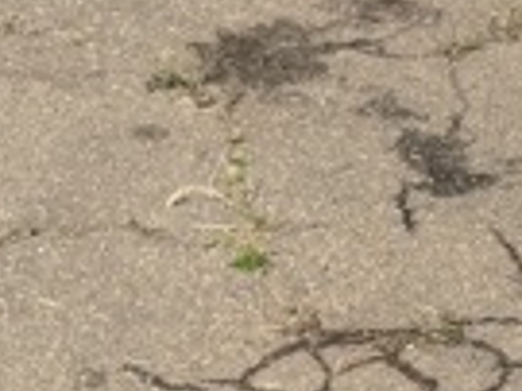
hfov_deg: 16.6
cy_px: 569
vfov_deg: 12.4
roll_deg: -2.7
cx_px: 607
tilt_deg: -41.4
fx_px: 1718
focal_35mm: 114
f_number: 1.78
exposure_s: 1/4310
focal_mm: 6.76
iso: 80
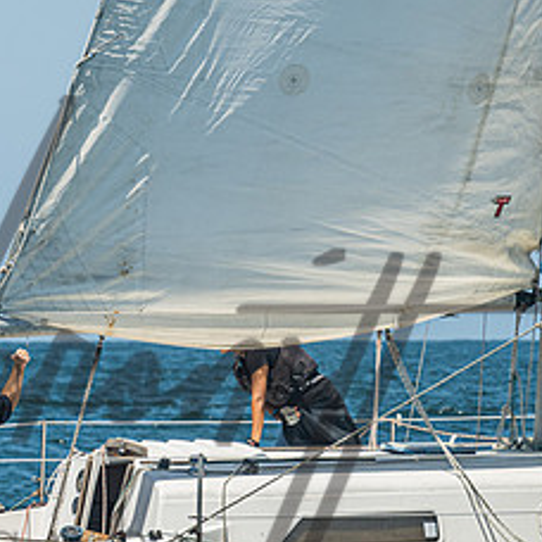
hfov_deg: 3.6
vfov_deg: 3.6
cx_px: -102
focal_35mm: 489
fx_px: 8662
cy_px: 334
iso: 320
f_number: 6.3
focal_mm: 175
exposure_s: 1/640
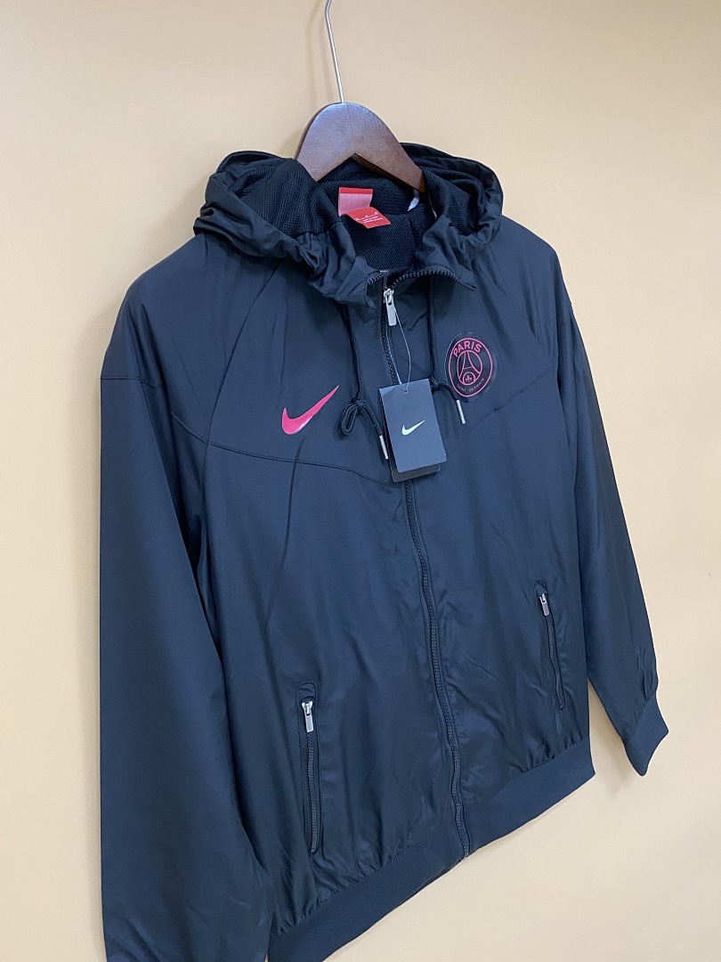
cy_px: 481
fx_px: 722
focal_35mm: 26
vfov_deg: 67.3
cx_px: 360
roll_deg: +8.5
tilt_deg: -10.5
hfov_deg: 53.1
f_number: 1.8
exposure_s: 1/50
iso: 320
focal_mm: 4.25
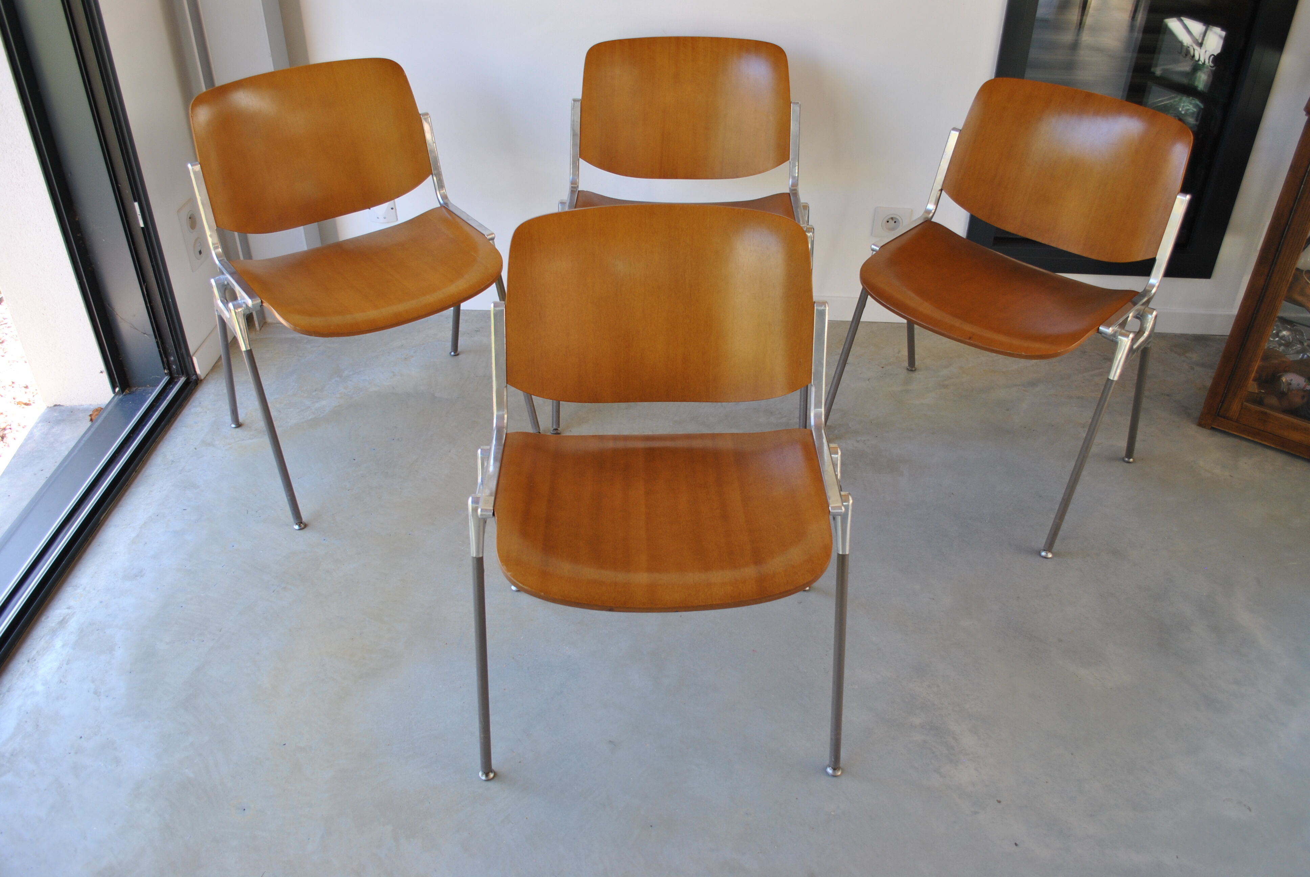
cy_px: 438
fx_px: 1093
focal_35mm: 30
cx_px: 655
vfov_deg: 43.7
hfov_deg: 61.9
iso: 200
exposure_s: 1/80
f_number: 4.5
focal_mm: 20
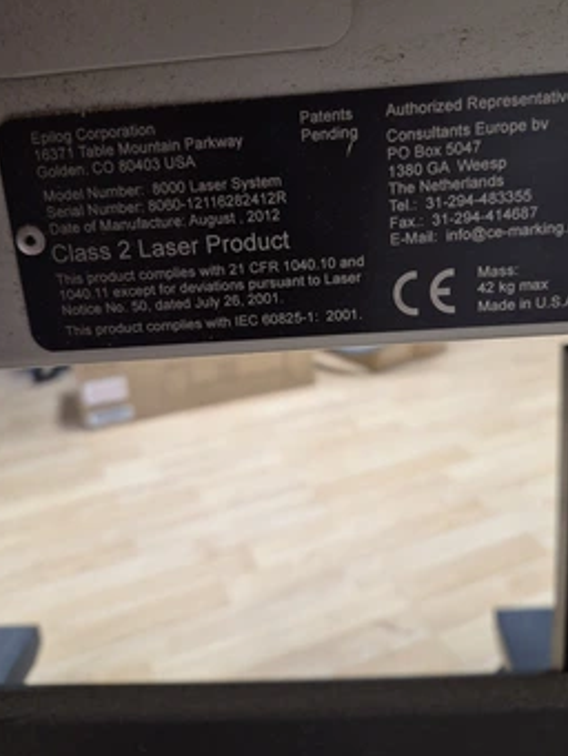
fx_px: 590
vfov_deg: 64.9
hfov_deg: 51.3
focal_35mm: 27
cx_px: 320
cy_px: 317
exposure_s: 1/52
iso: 320
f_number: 1.8
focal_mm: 5.4
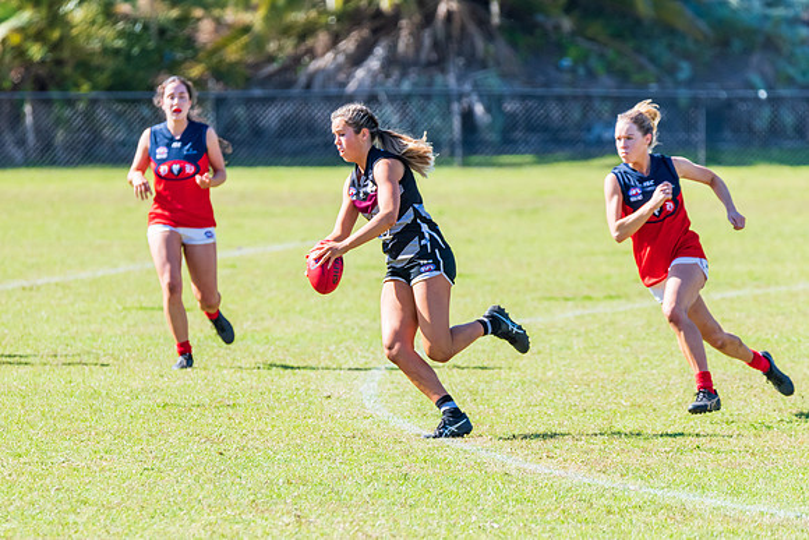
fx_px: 9716
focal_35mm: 432
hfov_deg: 4.8
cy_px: 315
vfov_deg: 3.2
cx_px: 366
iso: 800
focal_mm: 360
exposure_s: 1/2000
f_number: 6.3
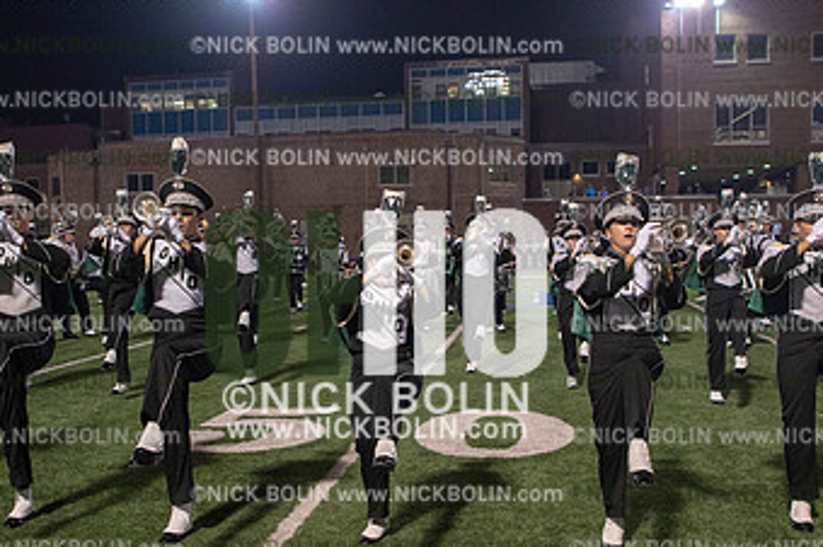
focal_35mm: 41
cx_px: 375
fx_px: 936
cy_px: 326
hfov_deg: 47.4
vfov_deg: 32.5
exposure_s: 1/500
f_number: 3.2
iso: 3200
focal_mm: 24
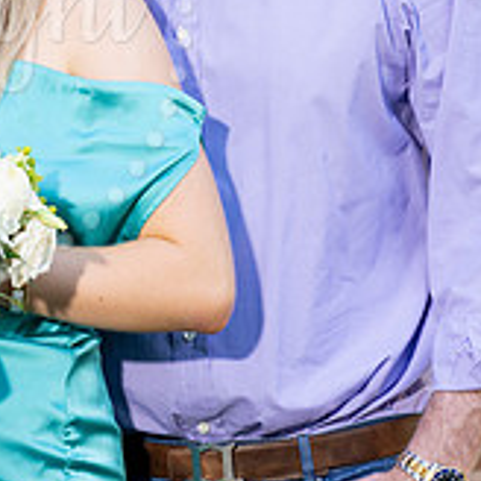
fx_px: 5439
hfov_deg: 5.0
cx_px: -88
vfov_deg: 5.1
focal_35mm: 346
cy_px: 10
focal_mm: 115
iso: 400
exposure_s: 1/200
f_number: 5.6
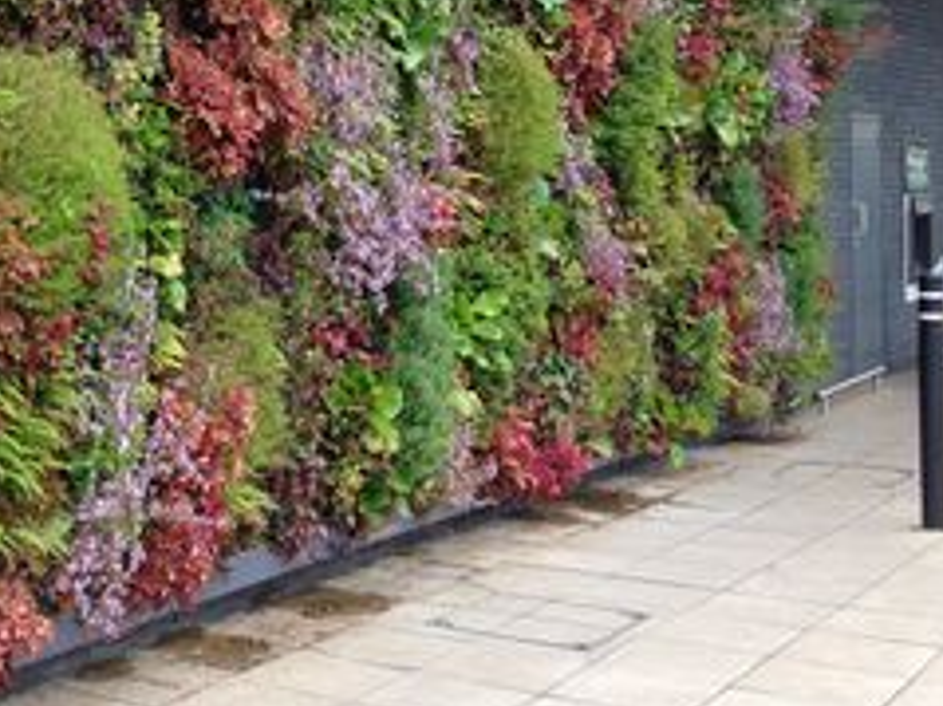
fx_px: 1879
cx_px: 20
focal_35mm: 69
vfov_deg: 21.2
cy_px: 199
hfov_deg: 26.8
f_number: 2.4
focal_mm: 4.12
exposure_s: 1/201
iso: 50
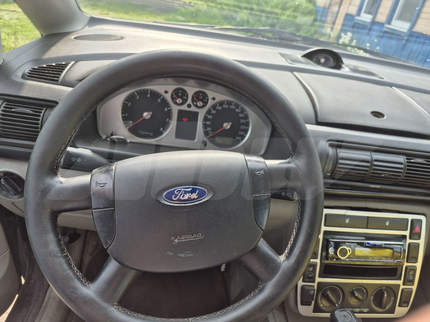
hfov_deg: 73.9
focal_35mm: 23
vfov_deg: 58.9
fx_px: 286
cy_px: 161
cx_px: 215
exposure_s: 1/353
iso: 25
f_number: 1.8
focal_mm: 5.4
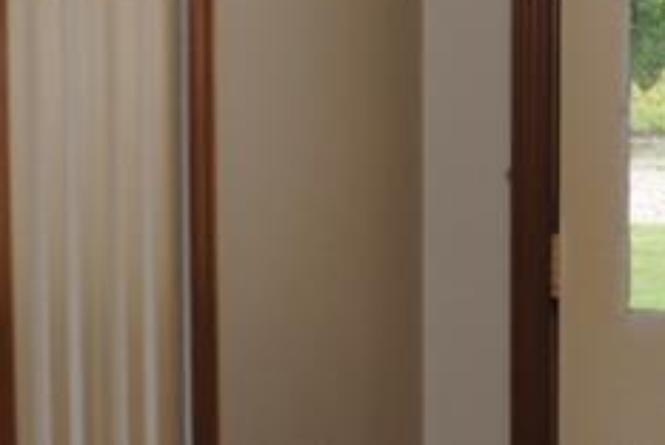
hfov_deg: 14.8
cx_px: 885
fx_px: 2441
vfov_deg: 10.4
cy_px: 210
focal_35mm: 132
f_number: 3.8
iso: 200
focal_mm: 20
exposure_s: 1/60
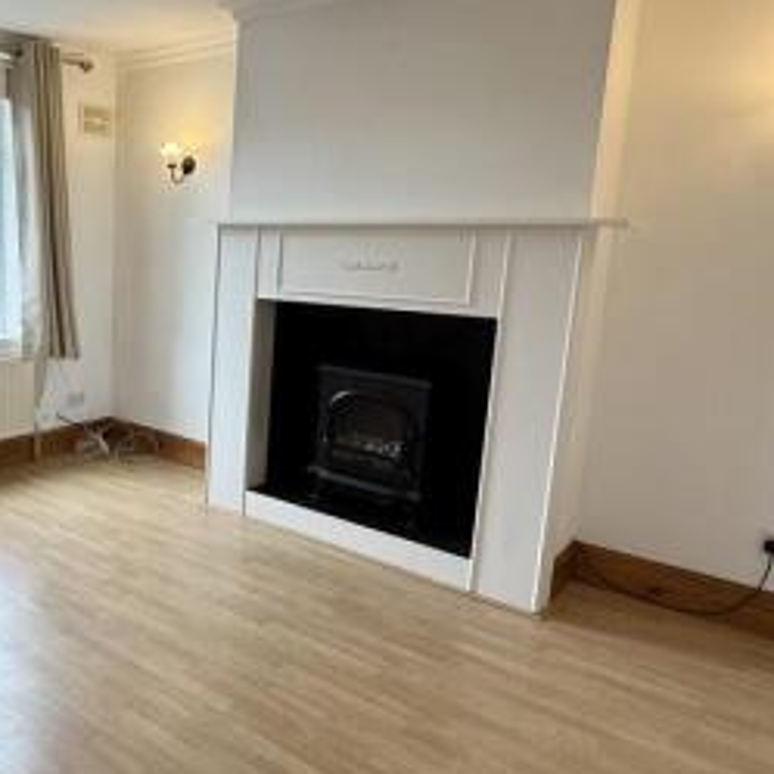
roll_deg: -1.0
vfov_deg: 55.6
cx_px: 145
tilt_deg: -10.0
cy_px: 375
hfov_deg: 51.8
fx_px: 734
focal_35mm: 29
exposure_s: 1/100
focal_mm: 2.22
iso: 100
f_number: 2.2
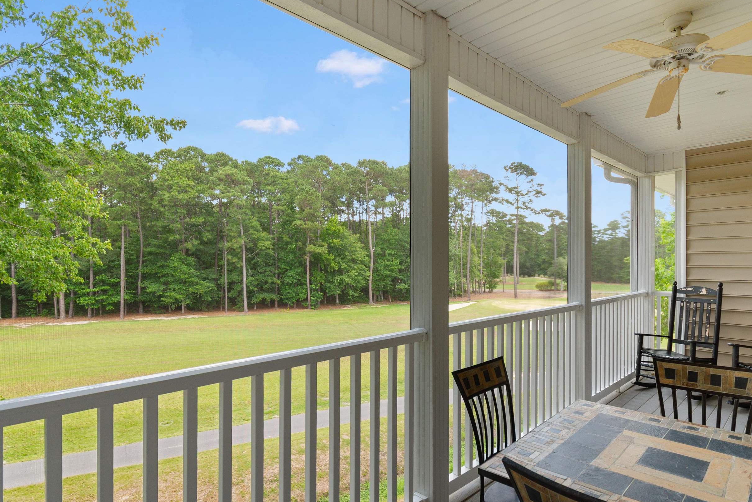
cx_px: 382
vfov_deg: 64.6
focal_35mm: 19
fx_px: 397
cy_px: 256
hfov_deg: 86.9
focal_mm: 10
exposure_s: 1/50
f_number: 4.5
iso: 100
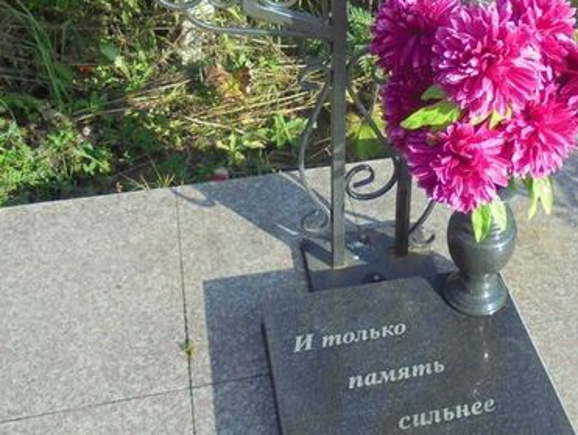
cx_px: 446
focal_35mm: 56
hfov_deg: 33.5
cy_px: -16
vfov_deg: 24.7
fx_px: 936
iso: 100
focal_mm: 4.6
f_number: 11.5
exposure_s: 1/250
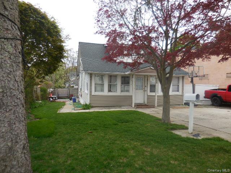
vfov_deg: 54.9
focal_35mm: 25
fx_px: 167
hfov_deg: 69.4
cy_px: 86
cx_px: 116
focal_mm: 4.5
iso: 125
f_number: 3.3
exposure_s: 1/400
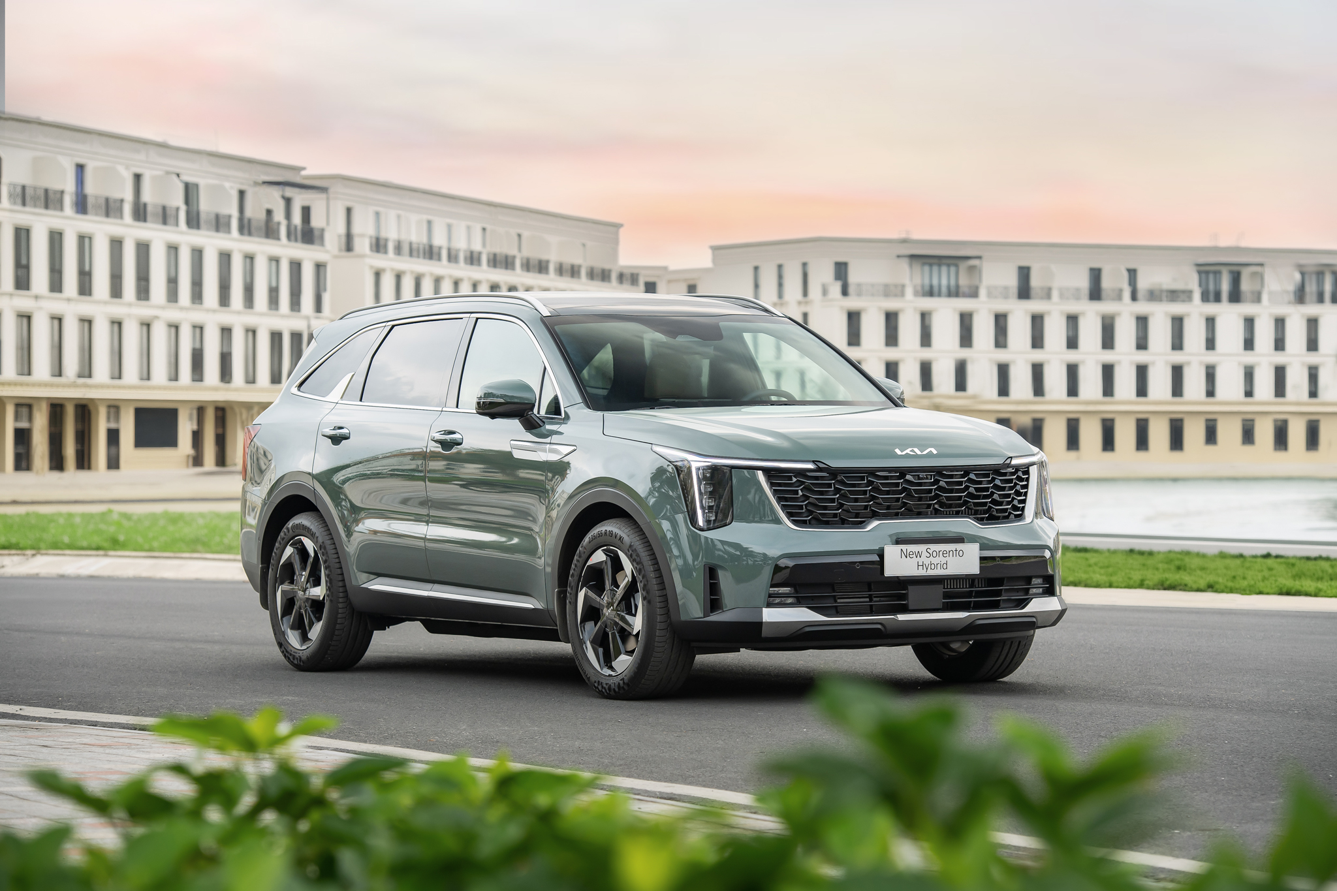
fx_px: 4085
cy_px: 446
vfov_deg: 12.5
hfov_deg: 18.6
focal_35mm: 110
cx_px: 668
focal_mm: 110
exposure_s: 1/200
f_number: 5.6
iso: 500
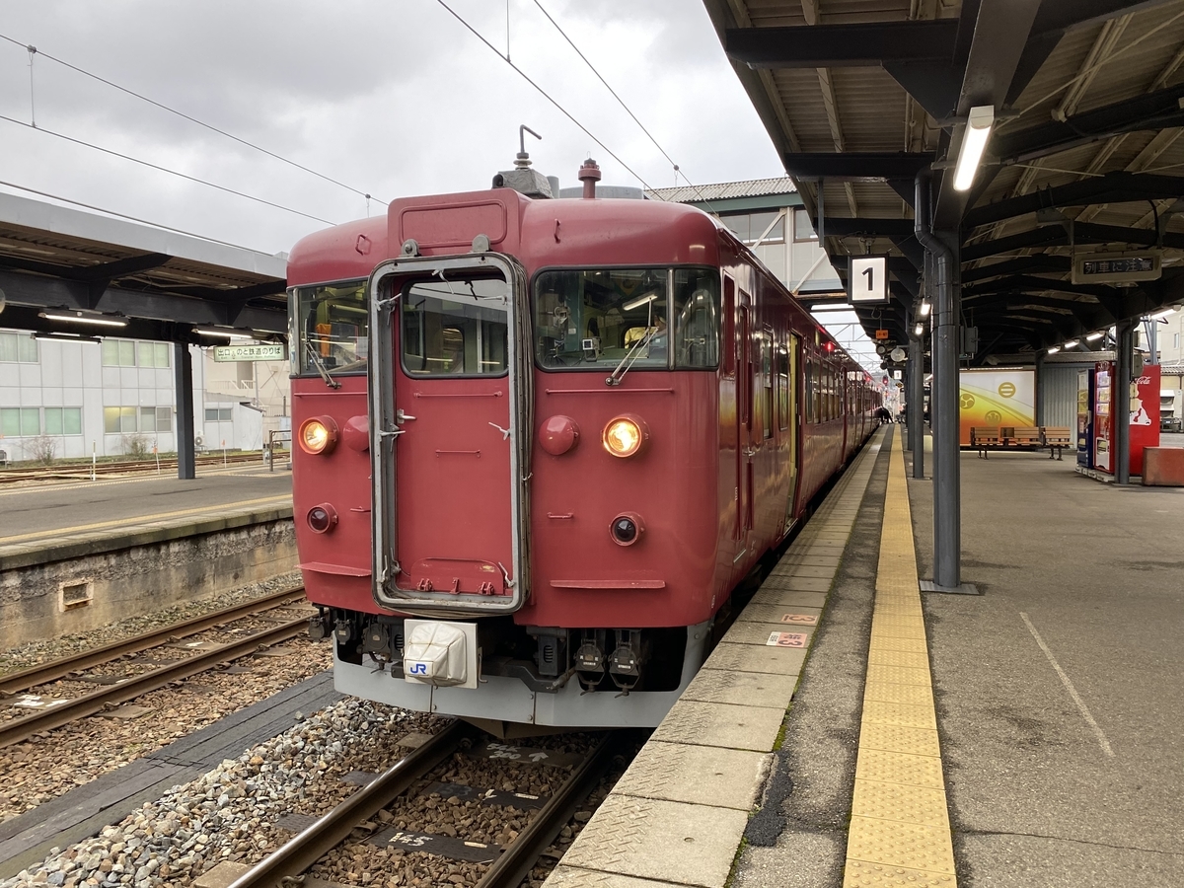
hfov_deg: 67.3
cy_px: 444
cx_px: 592
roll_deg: +0.2
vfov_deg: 53.1
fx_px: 889
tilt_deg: -1.4
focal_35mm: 26
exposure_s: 1/121
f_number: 1.8
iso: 80
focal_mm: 4.25
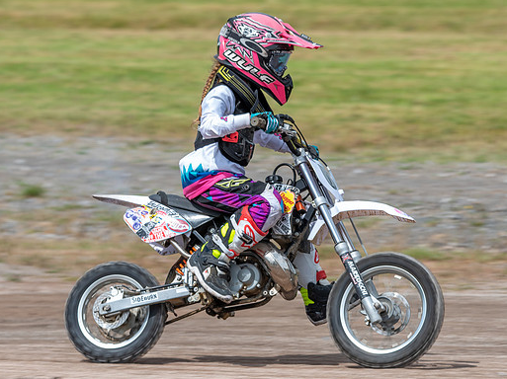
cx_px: 236
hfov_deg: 4.4
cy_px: 215
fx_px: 6557
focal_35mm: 448
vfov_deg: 3.3
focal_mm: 280
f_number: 8
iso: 160
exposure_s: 1/320
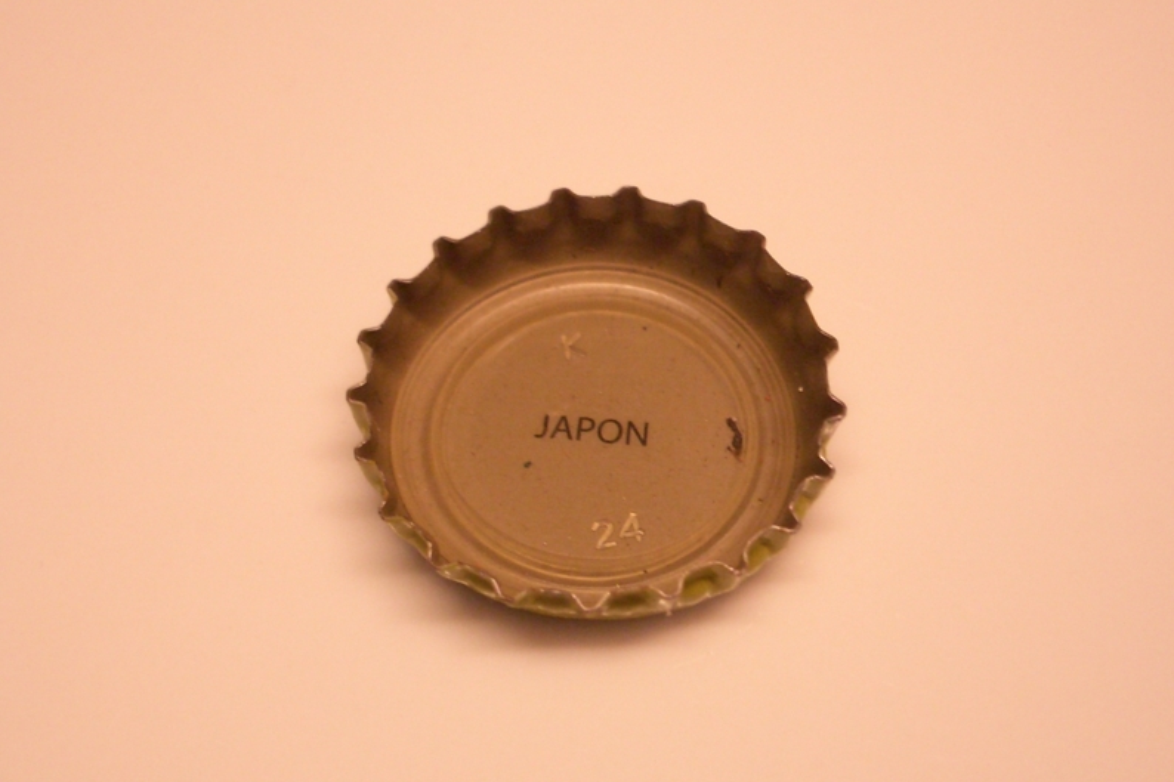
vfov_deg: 20.9
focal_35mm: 65
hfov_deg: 31.0
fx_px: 2119
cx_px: 586
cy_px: 414
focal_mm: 10.2
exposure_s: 1/40
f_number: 3.5
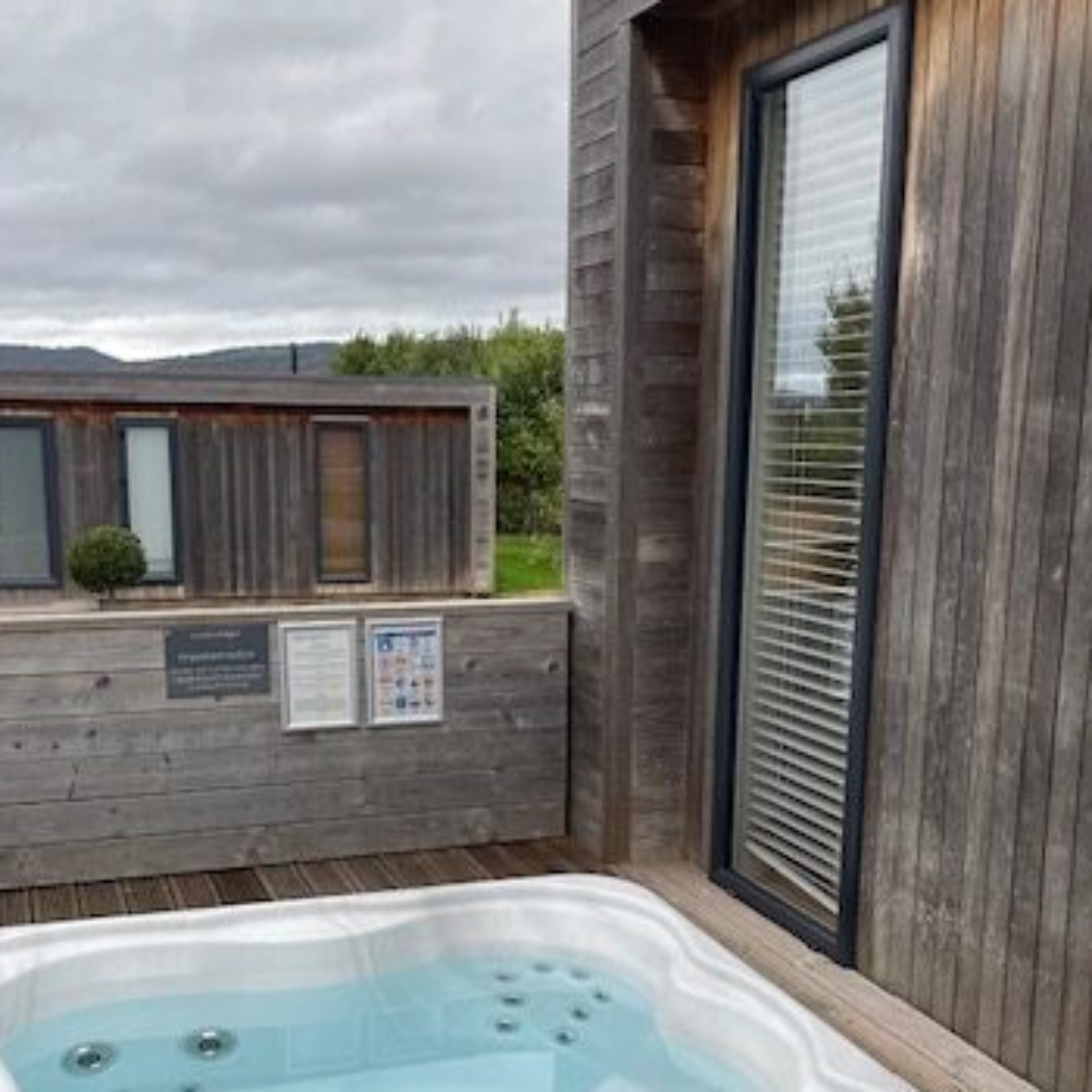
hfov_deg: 40.0
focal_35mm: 42
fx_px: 1499
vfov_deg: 39.6
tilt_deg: -10.7
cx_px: 515
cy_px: 724
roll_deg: -0.5
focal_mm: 4.2
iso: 32
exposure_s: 1/461
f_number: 1.6
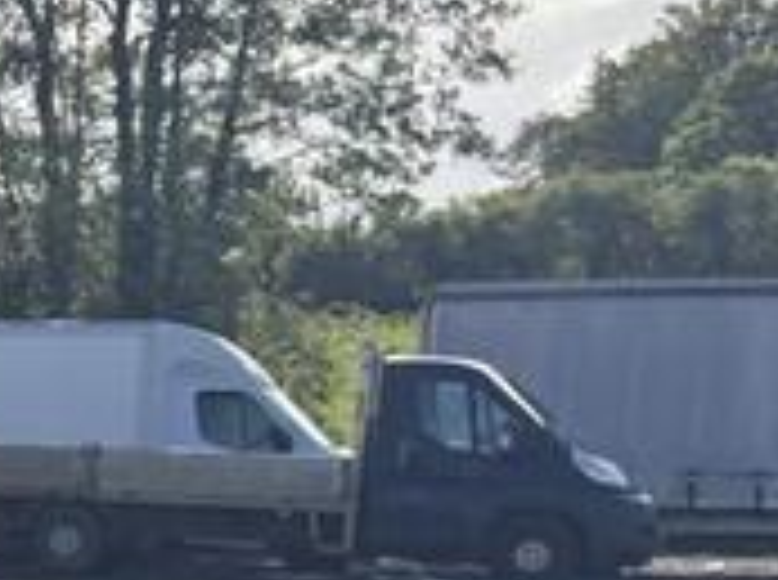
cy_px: 764
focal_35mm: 135
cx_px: -1075
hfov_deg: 11.9
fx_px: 3028
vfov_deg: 10.7
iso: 50
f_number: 1.6
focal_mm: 5.96
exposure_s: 1/3448
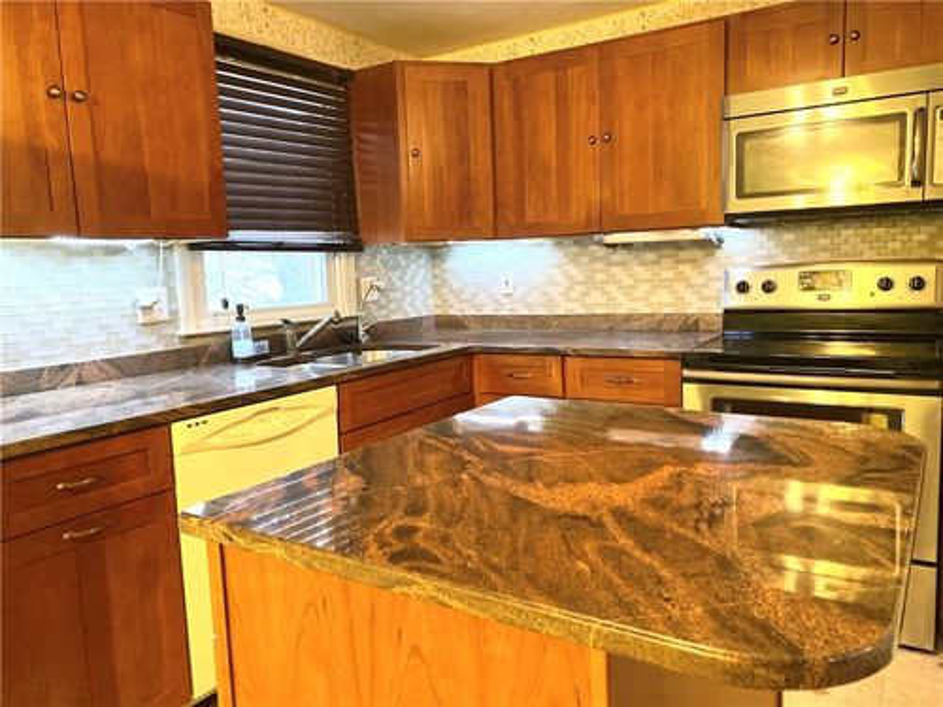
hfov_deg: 67.3
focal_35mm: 26
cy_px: 354
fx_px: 708
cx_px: 472
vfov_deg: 53.1
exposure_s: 1/30
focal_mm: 4.25
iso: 500
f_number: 1.8
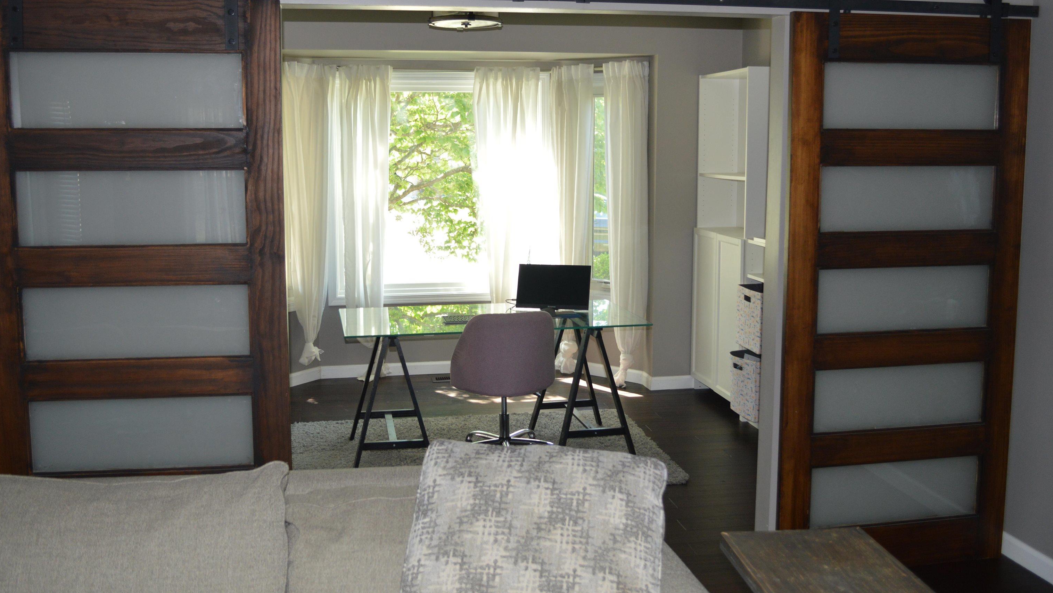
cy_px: 266
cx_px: 526
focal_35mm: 35
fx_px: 977
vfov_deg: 33.7
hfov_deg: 56.6
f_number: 4
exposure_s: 1/60
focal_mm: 22
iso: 450
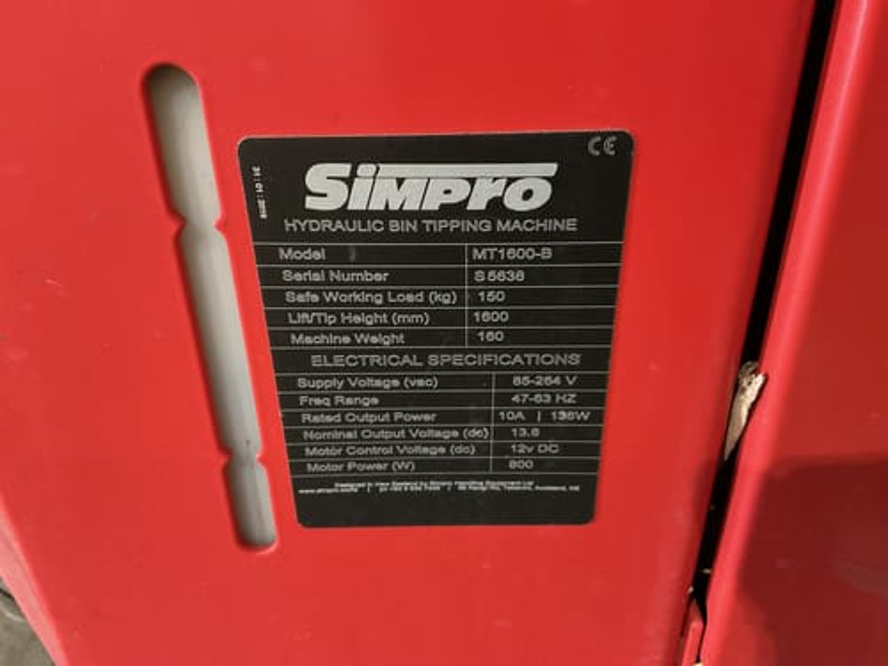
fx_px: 744
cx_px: 444
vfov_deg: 48.2
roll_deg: +1.3
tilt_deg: -30.8
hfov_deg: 61.7
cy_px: 333
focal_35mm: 29
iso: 500
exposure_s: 1/25
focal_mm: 3
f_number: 1.8
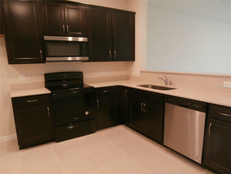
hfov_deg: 71.6
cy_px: 87
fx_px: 160
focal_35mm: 24
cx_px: 116
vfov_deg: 56.8
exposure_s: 1/30
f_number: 3
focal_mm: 4.2
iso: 320
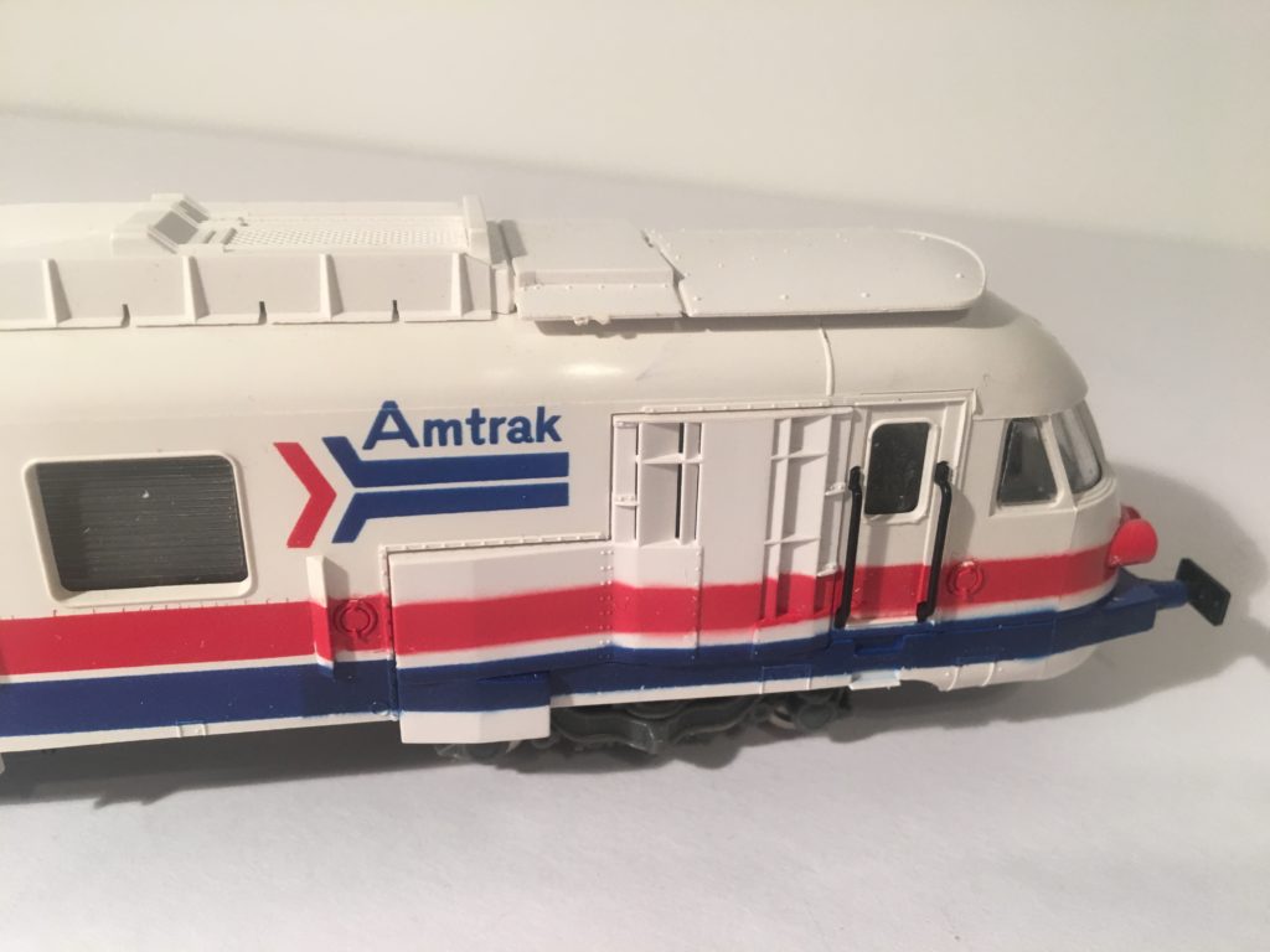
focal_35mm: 29
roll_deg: -2.2
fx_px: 1064
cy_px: 476
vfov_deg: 48.2
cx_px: 635
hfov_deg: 61.7
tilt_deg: -23.0
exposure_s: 1/30
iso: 40
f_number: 2.2
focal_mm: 4.15
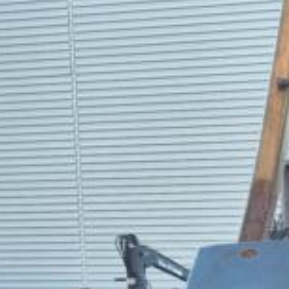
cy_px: 750
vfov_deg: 10.0
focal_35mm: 147
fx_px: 1388
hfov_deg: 11.7
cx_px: 341
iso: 50
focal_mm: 5.4
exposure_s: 1/180
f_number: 1.8
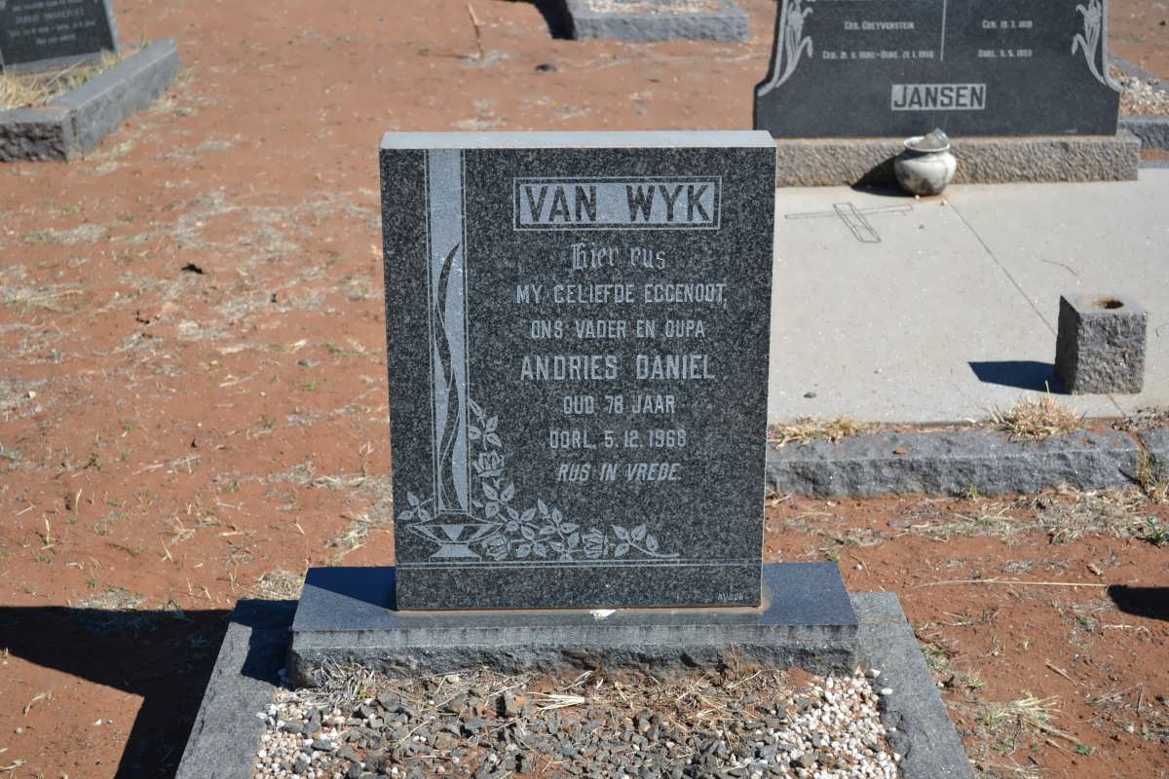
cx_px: 584
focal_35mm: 52
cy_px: 390
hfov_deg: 37.9
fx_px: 1705
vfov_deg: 25.8
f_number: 5.6
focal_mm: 35
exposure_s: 1/125
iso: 100
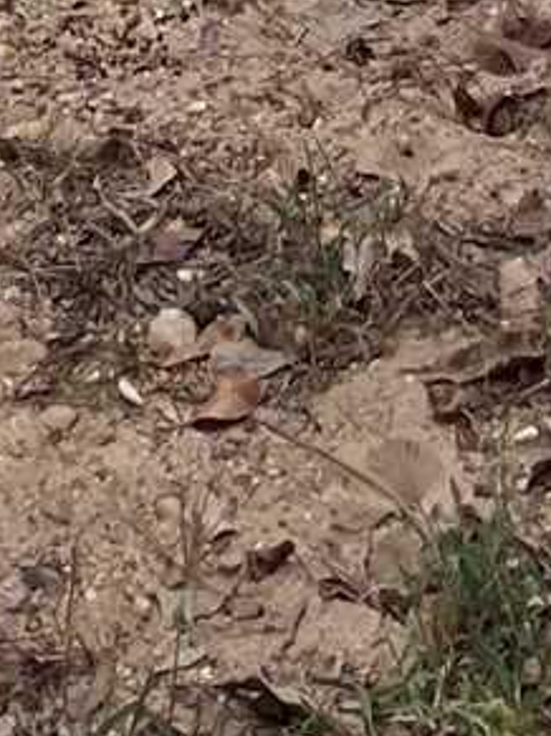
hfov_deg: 7.2
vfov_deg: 7.8
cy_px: -1763
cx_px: 56
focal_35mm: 206
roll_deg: +1.8
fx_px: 4375
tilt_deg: -7.5
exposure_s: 1/680
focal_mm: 5.1
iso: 50
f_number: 1.6
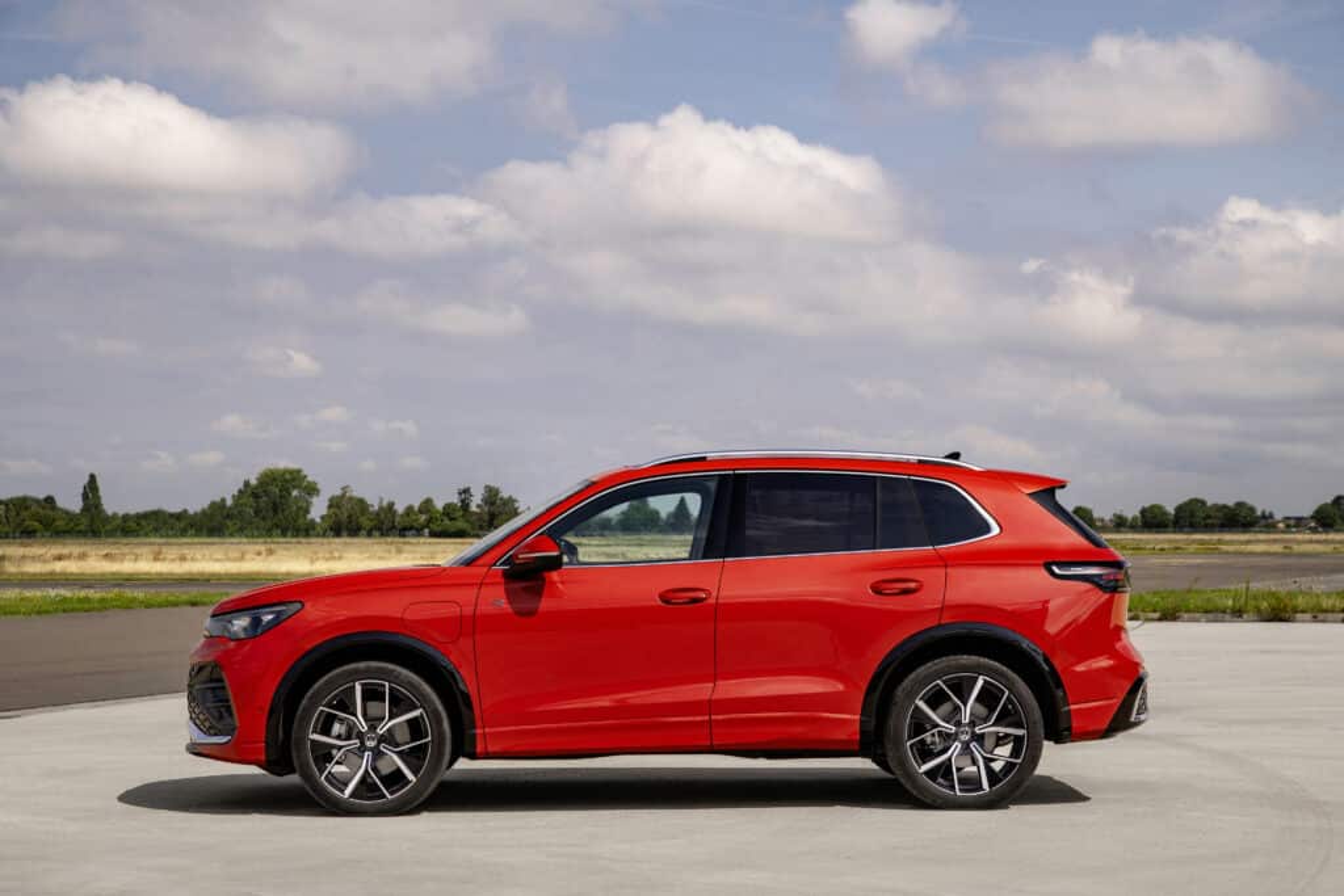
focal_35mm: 70
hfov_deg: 28.8
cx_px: 672
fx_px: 2614
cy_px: 448
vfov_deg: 19.5
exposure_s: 1/400
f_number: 8
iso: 250
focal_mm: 70
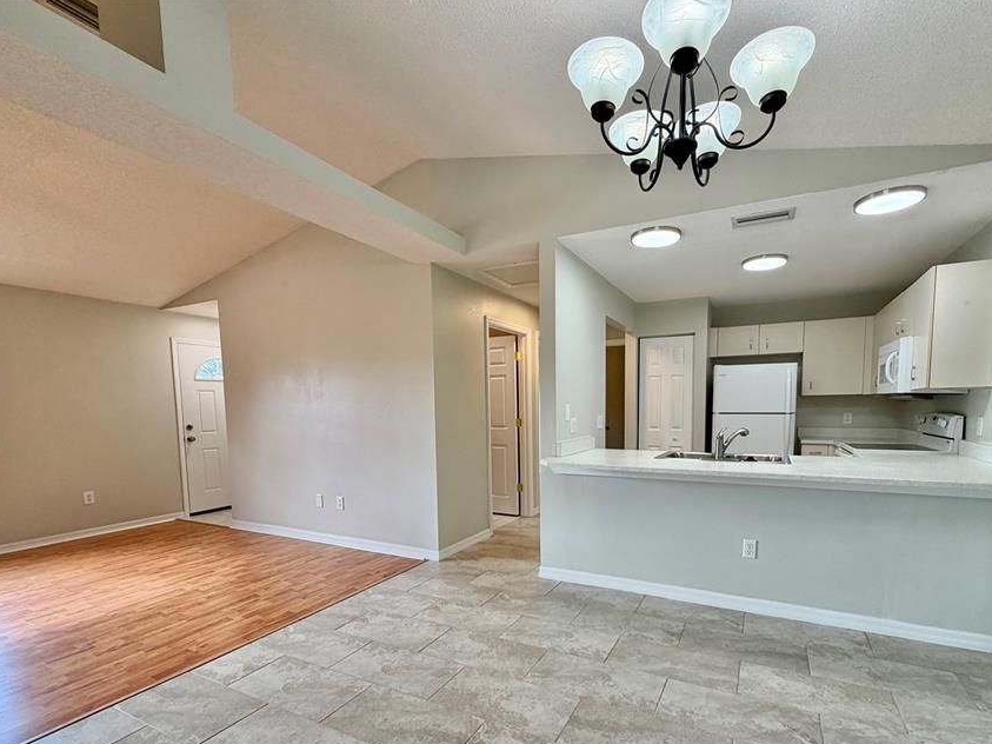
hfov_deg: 90.9
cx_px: 533
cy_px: 449
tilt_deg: -4.9
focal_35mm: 17
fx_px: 487
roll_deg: +0.4
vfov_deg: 73.9
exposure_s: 1/120
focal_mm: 2.22
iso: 125
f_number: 2.2
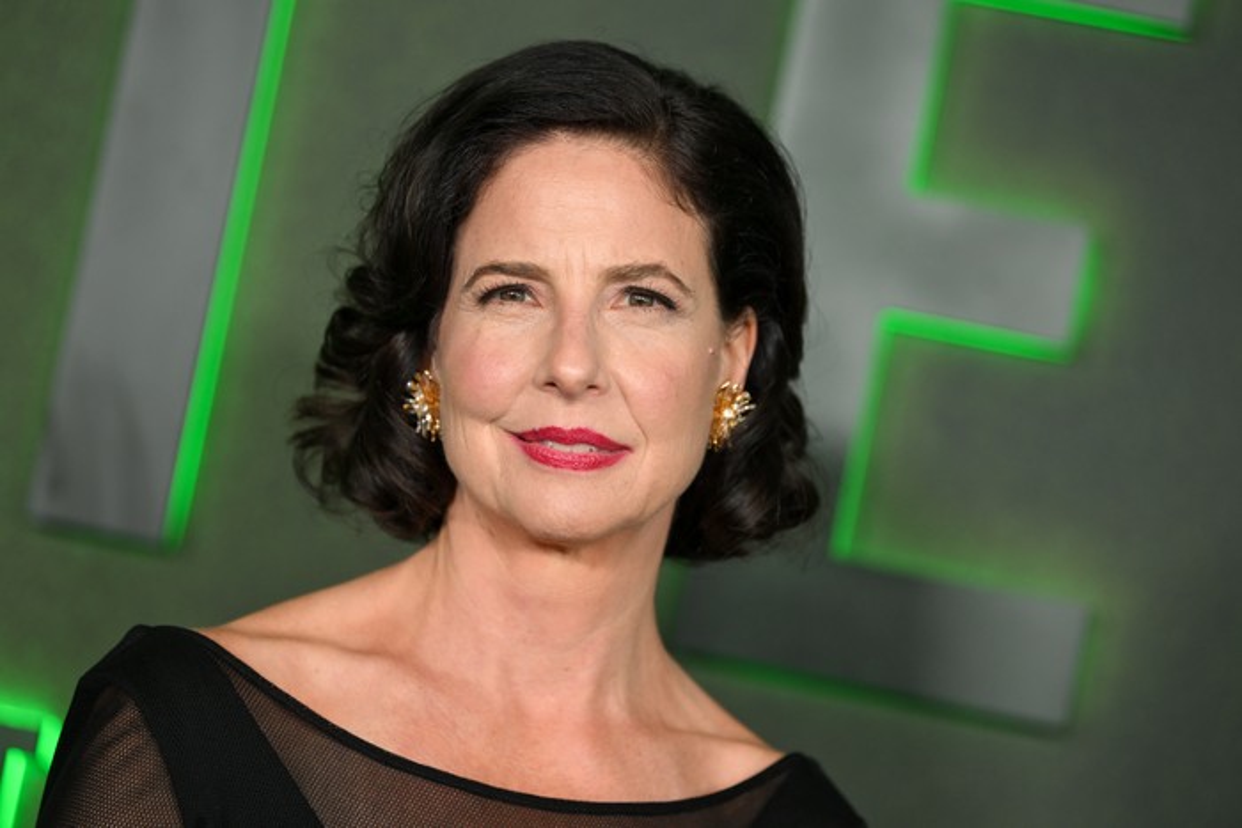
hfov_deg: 15.8
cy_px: 414
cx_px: 621
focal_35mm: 130
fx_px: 4486
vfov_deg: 10.6
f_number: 2.8
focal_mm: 130
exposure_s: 1/320
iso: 1000
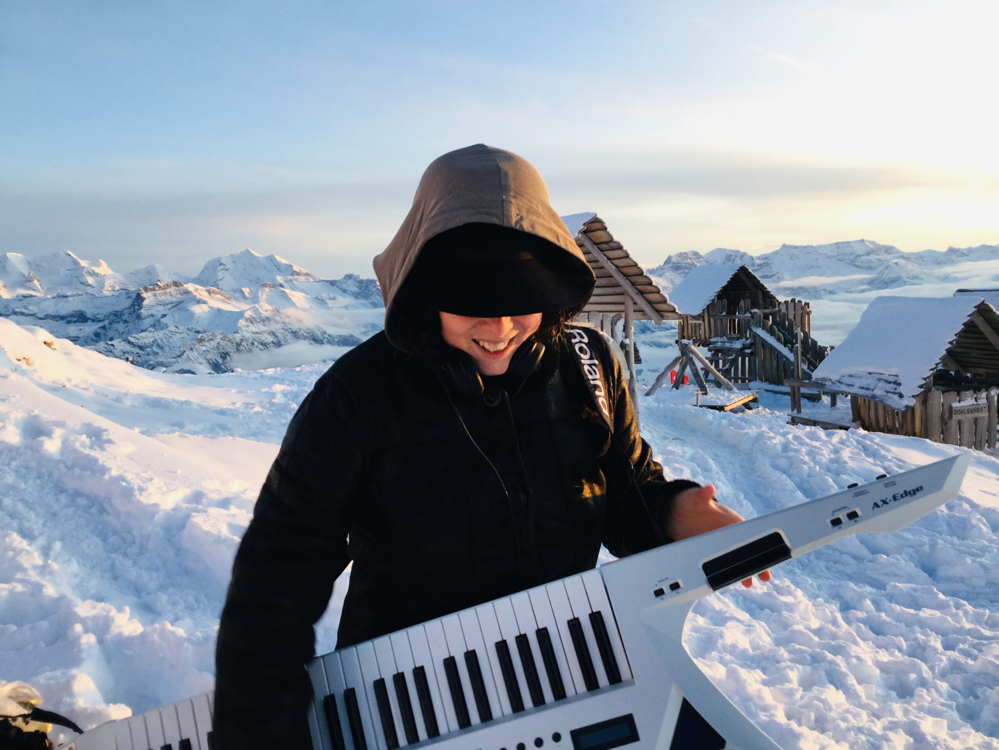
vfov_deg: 45.4
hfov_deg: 58.4
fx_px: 895
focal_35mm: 31
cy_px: 375
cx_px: 500
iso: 25
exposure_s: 1/100
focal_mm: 3.3
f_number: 2.4
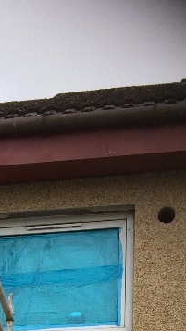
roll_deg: +0.1
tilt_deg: +2.2
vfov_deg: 17.4
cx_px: -67
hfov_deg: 11.1
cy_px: 547
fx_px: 931
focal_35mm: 106
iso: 32
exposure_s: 1/414
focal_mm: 4.15
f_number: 2.2
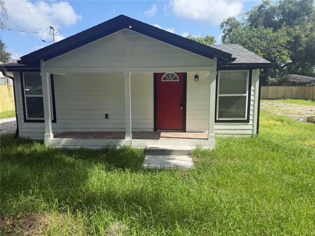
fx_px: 218
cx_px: 158
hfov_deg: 71.6
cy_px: 118
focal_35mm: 24
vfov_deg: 56.8
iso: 80
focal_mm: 6.76
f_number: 1.78
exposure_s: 1/2445
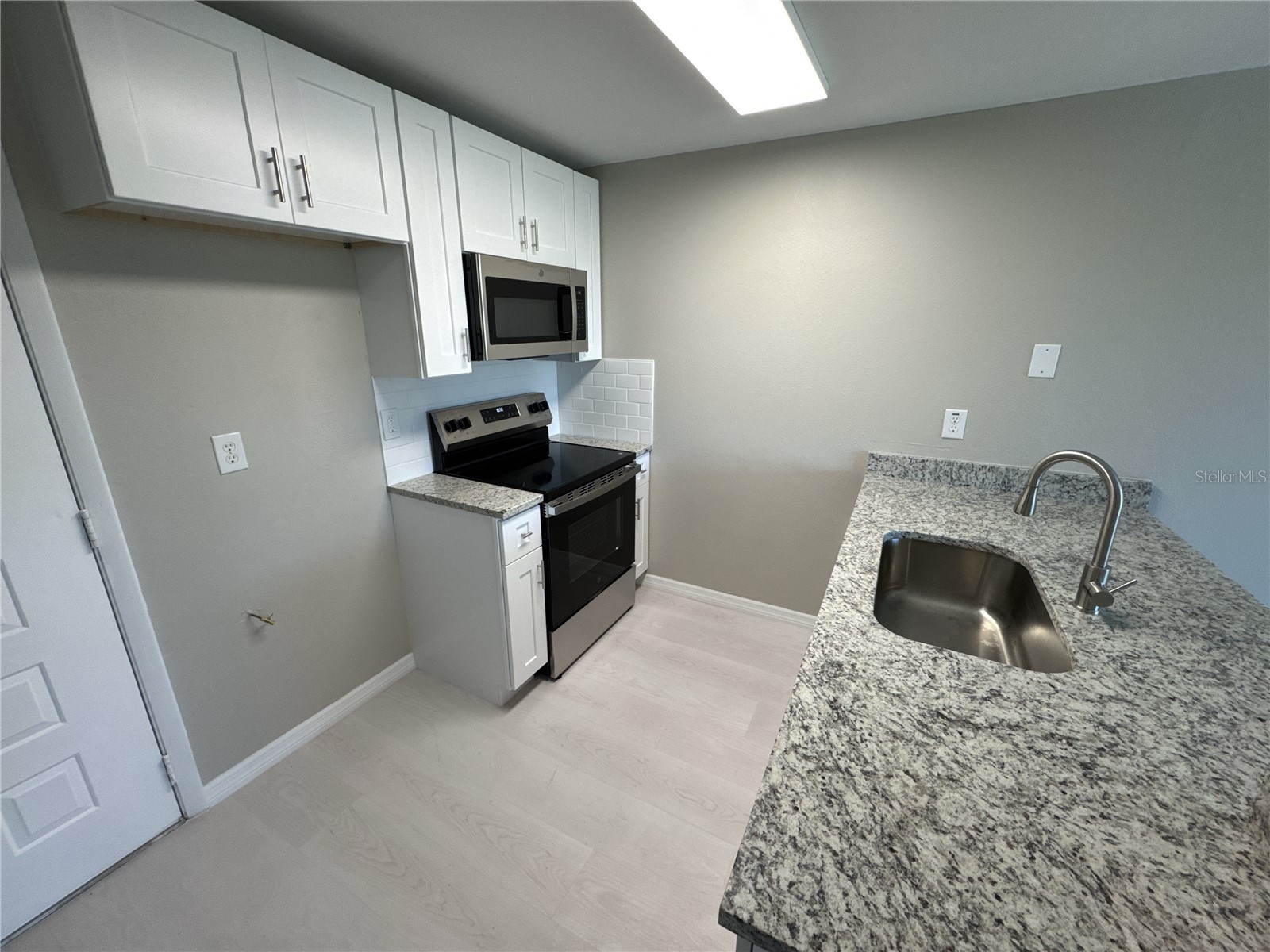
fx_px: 514
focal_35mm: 14
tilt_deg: -16.9
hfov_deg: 102.1
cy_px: 476
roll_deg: -0.3
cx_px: 635
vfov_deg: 85.7
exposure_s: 1/120
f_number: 2.2
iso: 125
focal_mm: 2.22
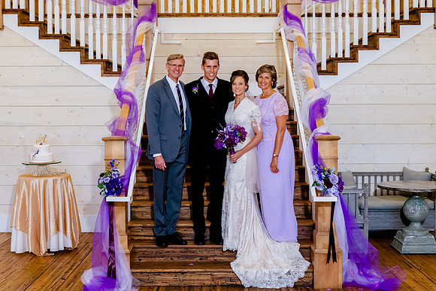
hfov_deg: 36.5
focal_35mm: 55
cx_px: 211
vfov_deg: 24.8
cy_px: 138
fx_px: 660
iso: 2500
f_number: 6.3
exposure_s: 1/200
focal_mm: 50
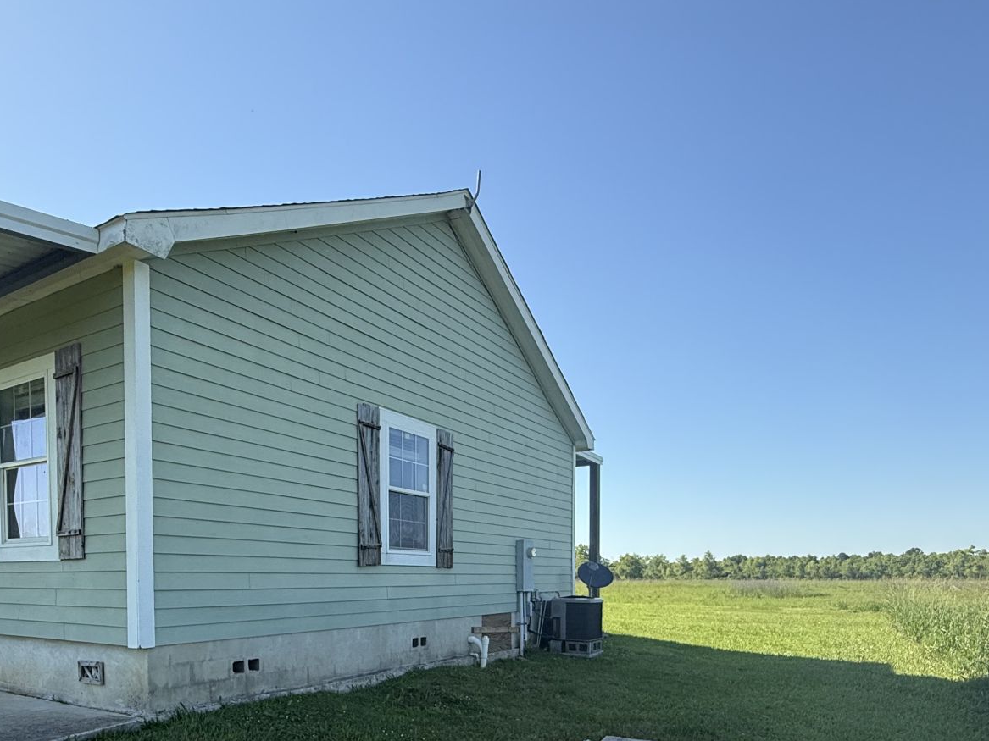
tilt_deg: -0.7
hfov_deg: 71.4
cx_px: 447
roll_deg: +0.0
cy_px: 605
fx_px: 686
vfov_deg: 52.7
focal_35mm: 24
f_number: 2.2
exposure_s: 1/888
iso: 50
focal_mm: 2.22
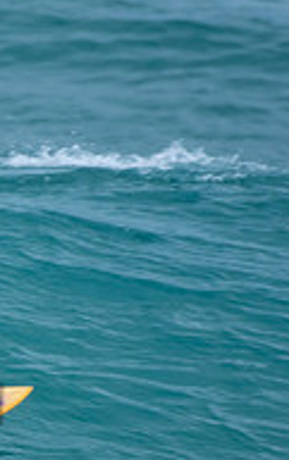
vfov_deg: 1.0
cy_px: 371
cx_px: -248
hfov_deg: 0.6
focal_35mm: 2204
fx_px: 27713
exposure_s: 1/500
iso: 360
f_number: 5.6
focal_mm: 480
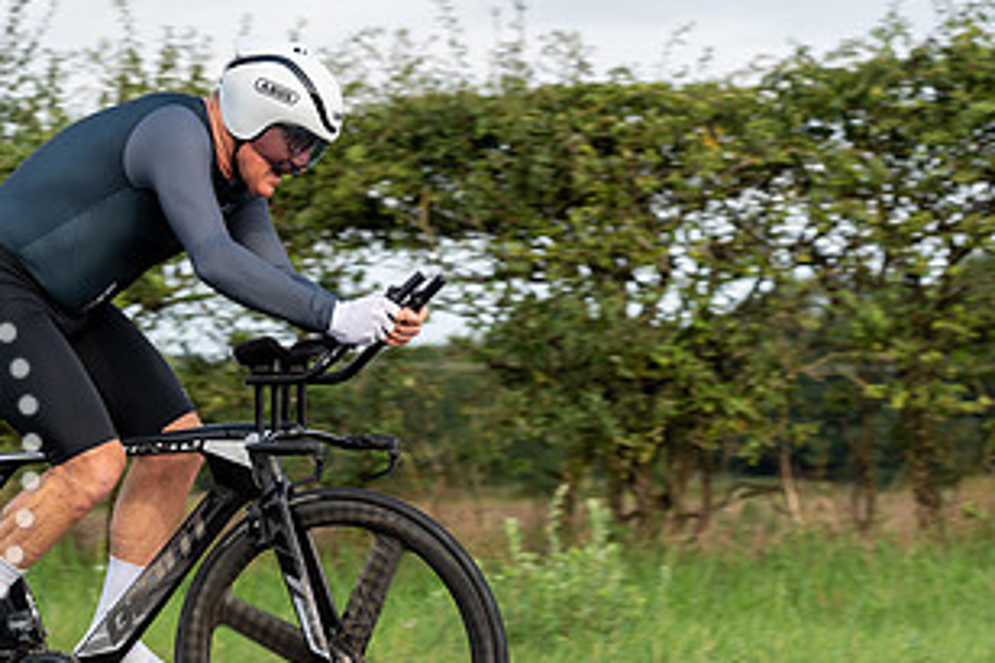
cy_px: 283
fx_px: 4033
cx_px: 239
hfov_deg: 14.0
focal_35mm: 146
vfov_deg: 9.4
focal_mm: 74
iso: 160
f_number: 4
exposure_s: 1/640
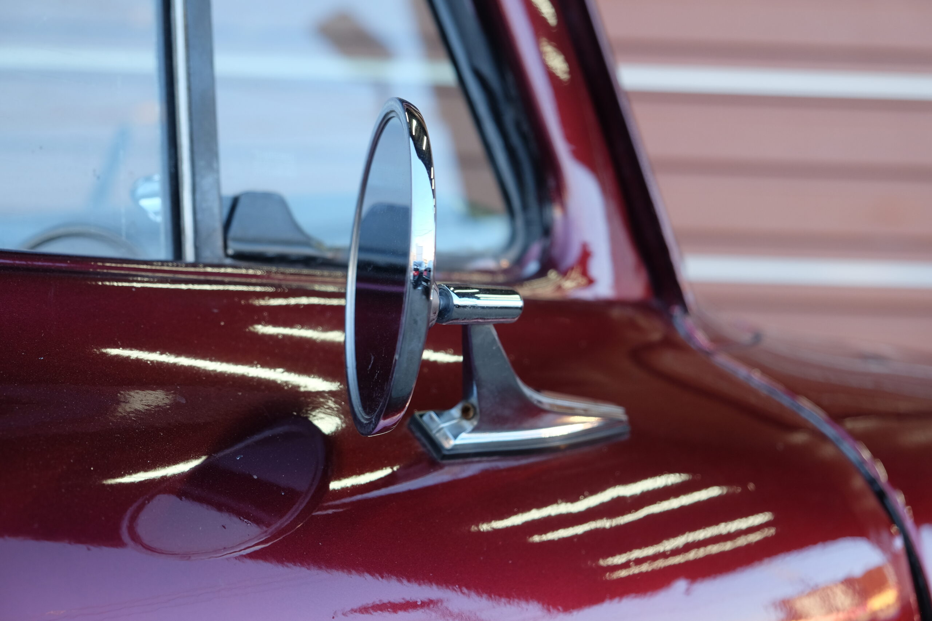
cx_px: 466
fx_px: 1217
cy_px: 310
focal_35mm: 47
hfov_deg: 41.9
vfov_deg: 28.7
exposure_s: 1/110
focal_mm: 31.5
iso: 400
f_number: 3.6
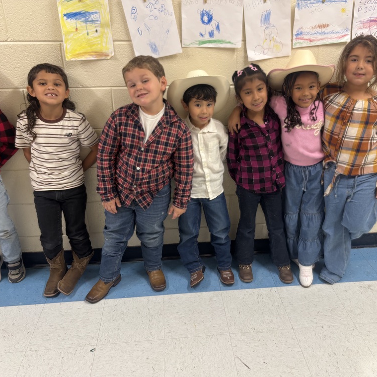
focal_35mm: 31
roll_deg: -0.5
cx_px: 209
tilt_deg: -26.6
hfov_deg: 52.4
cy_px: 190
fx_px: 382
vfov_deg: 52.5
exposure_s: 1/60
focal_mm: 5.96
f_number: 1.6
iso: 125
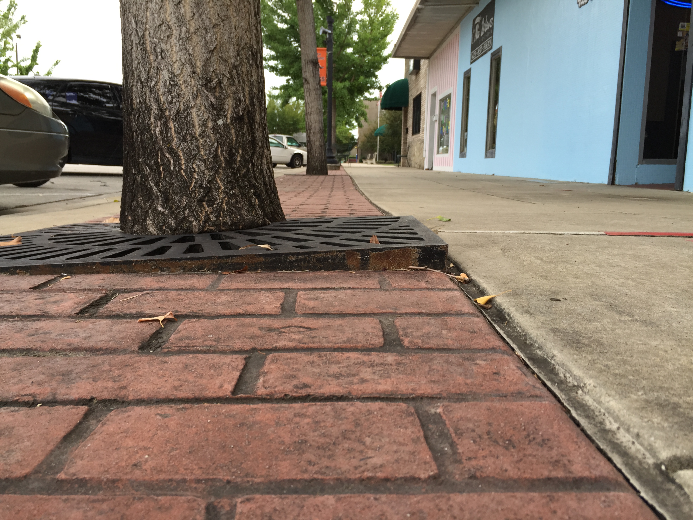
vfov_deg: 48.2
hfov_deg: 61.7
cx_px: 346
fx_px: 581
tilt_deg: -7.1
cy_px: 260
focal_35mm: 29
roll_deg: -1.1
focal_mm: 4.15
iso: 32
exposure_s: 1/124
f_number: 2.2
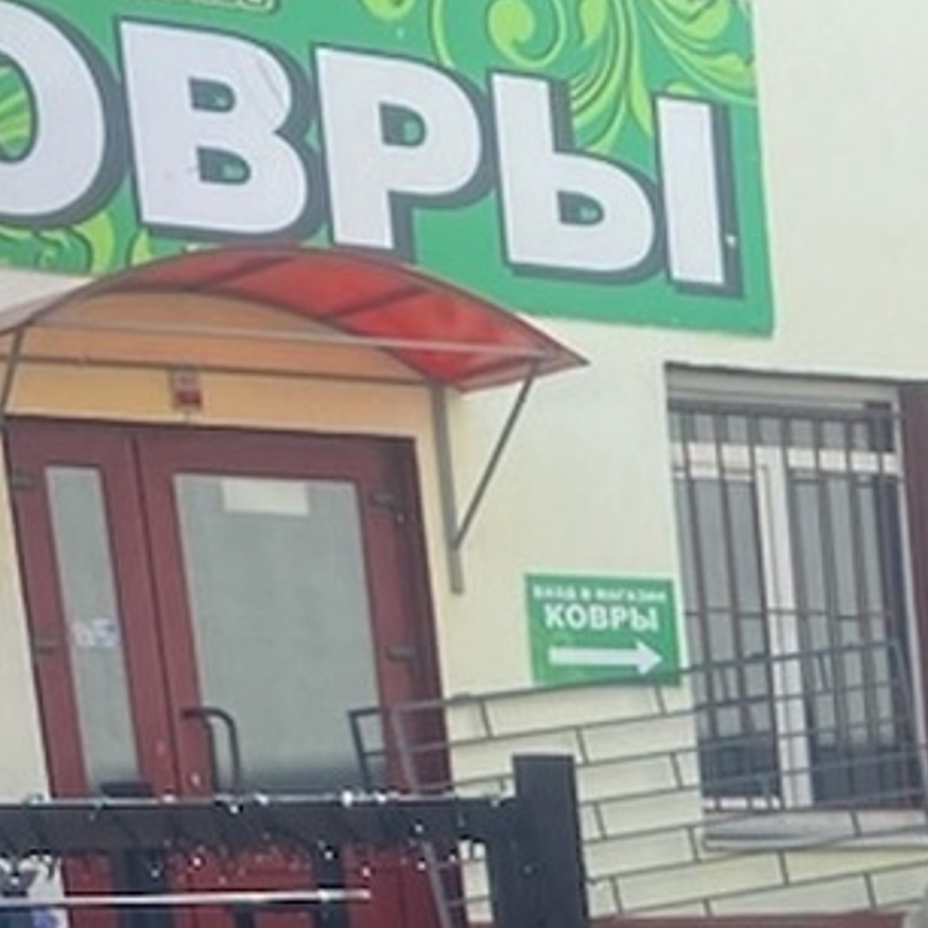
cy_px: 1859
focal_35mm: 120
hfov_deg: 12.9
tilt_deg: -15.2
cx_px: 1789
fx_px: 3640
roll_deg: -0.1
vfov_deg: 12.7
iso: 32
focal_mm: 4.25
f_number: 1.8
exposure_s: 1/799
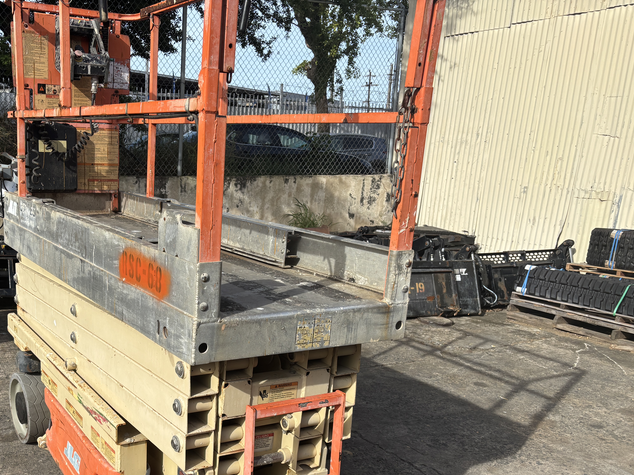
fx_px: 678
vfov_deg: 38.0
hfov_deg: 48.8
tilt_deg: -14.6
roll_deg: -2.7
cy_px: 337
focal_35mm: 37
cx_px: 187
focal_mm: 5.96
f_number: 1.6
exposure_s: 1/2571
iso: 50
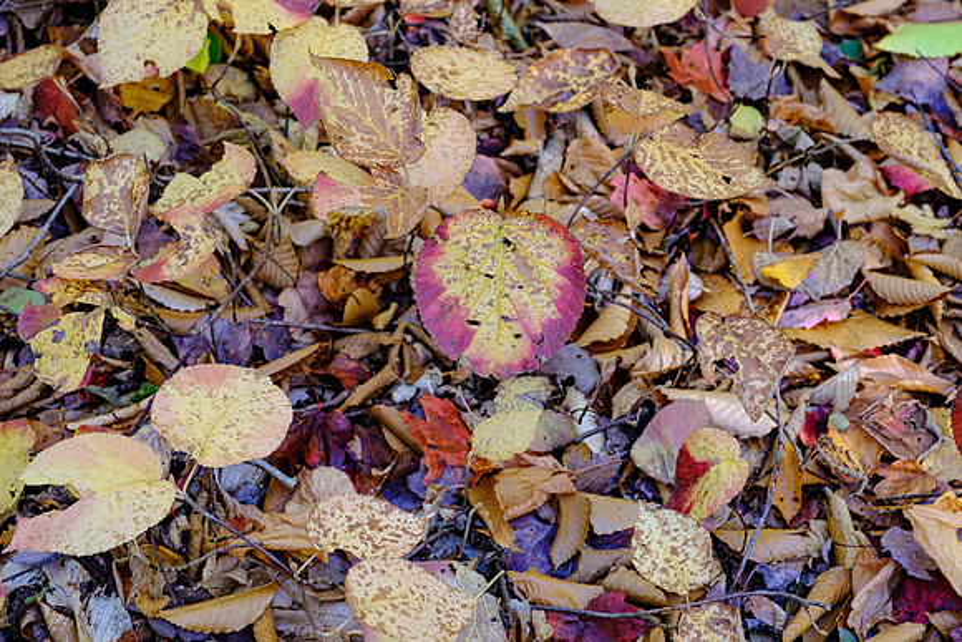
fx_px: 1898
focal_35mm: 71
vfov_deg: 19.2
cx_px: 481
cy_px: 321
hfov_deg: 28.4
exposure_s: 1/125
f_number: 5
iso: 1250
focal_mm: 47
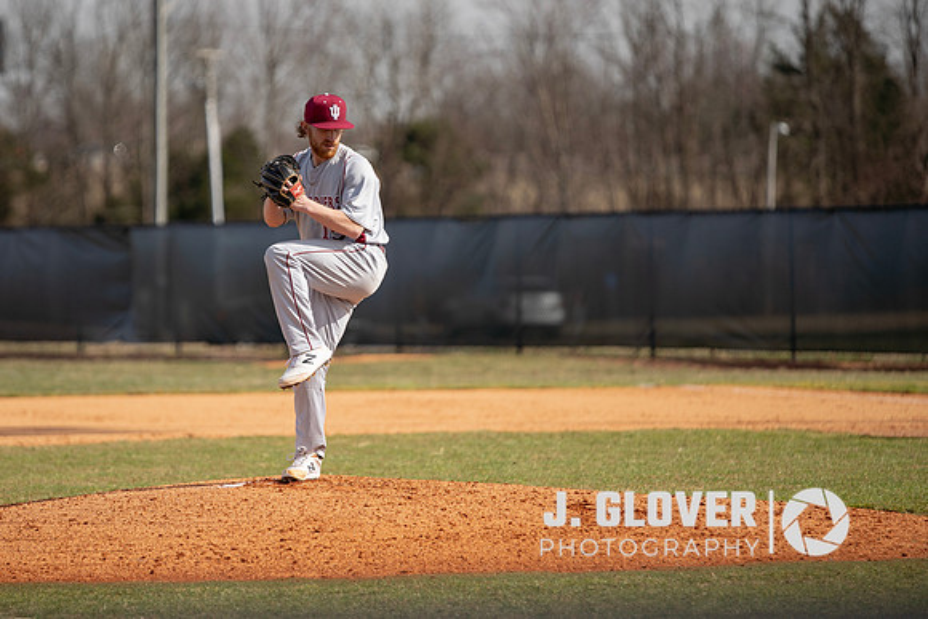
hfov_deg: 8.0
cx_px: 374
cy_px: 303
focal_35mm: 258
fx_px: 6646
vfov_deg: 5.3
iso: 100
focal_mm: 191
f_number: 2.8
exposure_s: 1/1250
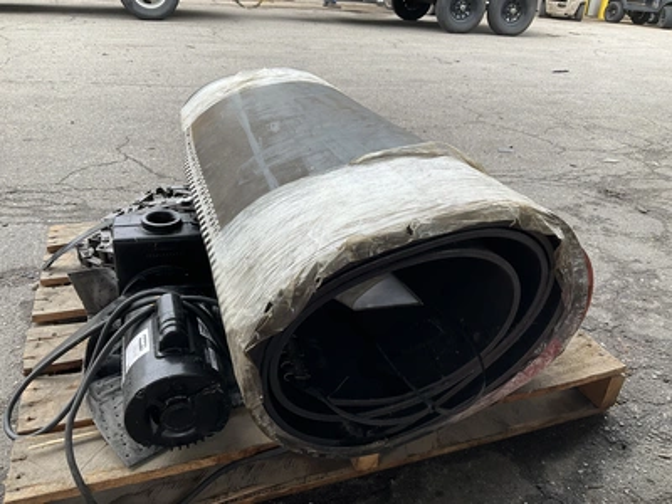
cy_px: 252
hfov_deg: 61.7
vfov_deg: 48.2
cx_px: 336
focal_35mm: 29
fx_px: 563
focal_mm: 3
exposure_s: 1/362
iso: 25
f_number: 1.8
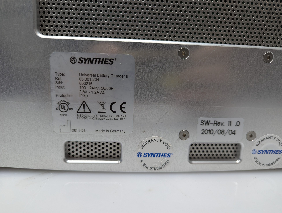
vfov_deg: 56.9
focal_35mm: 24
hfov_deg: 71.5
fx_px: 196
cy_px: 106
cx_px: 141
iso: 76
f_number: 1.85
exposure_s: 1/100
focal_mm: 6.81
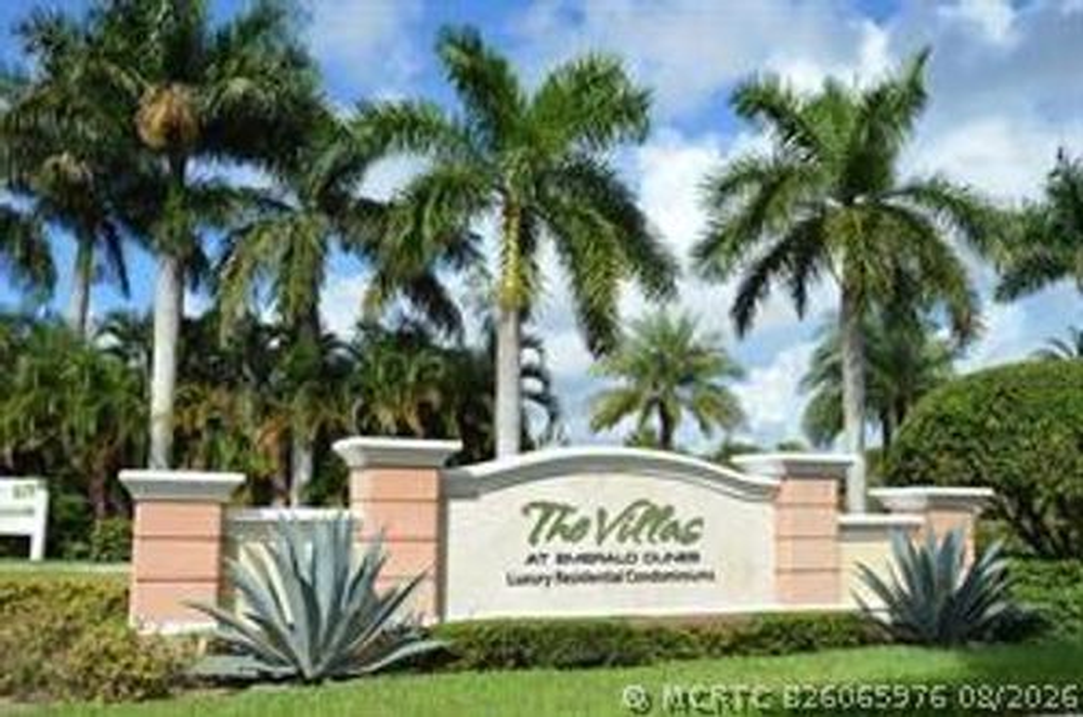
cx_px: 542
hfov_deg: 55.2
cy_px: 358
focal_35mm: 34
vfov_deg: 38.2
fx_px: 1036
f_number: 9
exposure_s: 1/320
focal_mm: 23
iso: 100
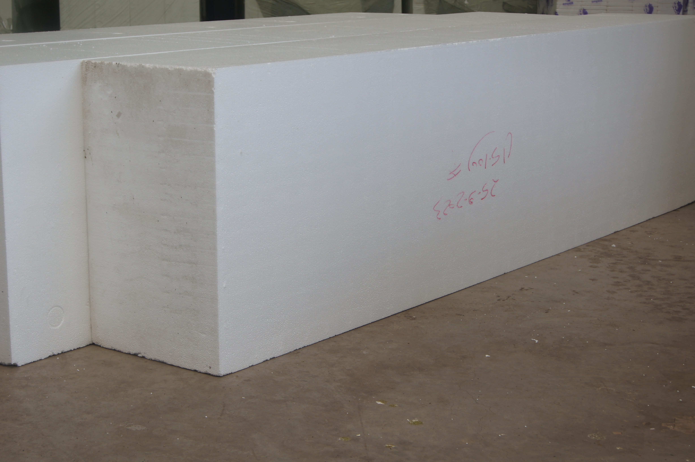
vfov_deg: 20.1
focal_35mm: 68
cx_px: 348
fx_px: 1302
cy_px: 231
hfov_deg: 29.9
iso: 125
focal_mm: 45
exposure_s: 1/80
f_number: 5.6
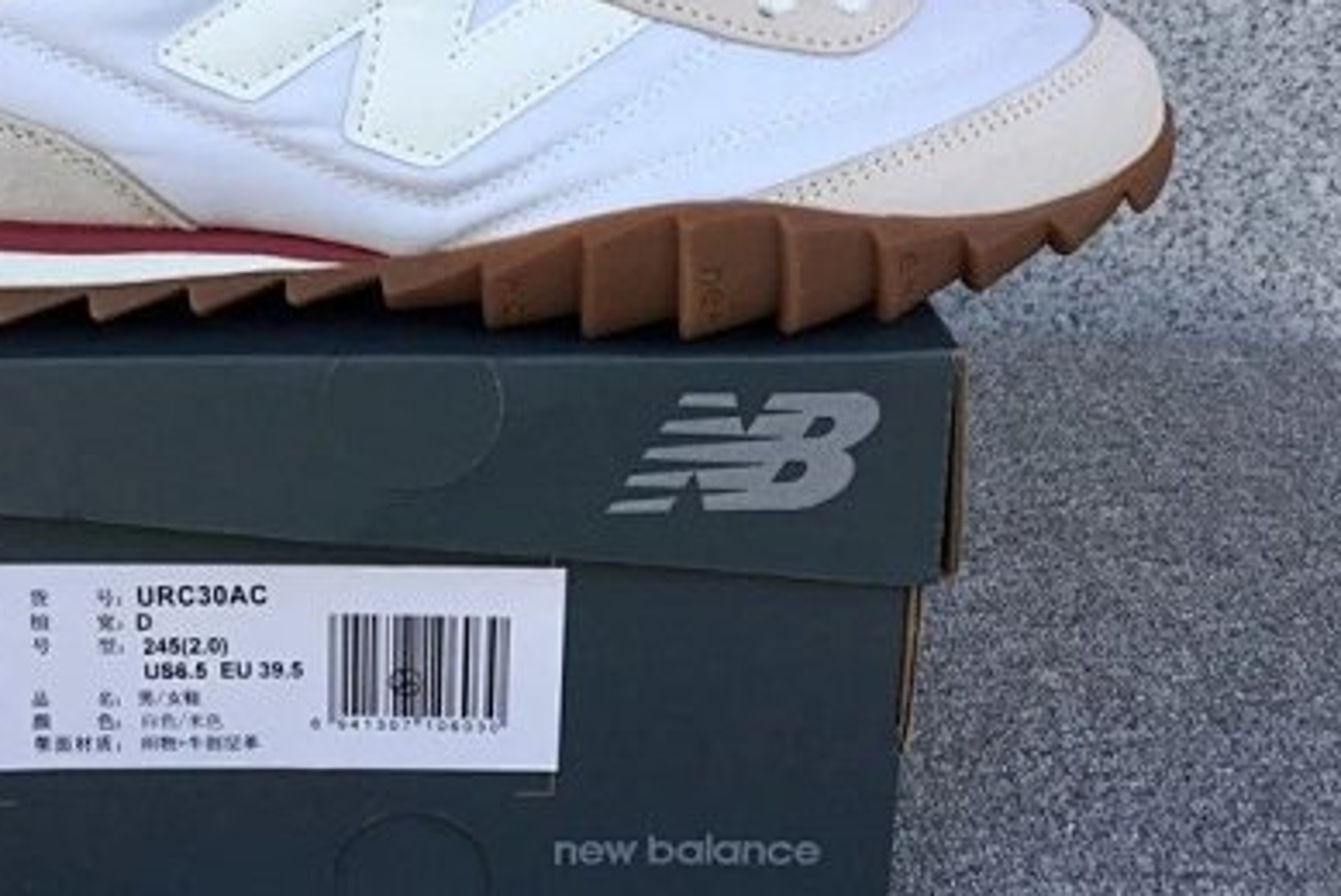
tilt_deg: -18.7
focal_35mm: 53
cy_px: 234
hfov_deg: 37.0
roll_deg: +0.3
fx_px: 1976
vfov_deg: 25.3
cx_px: 417
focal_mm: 3.3
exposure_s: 1/208
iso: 25
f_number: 2.4
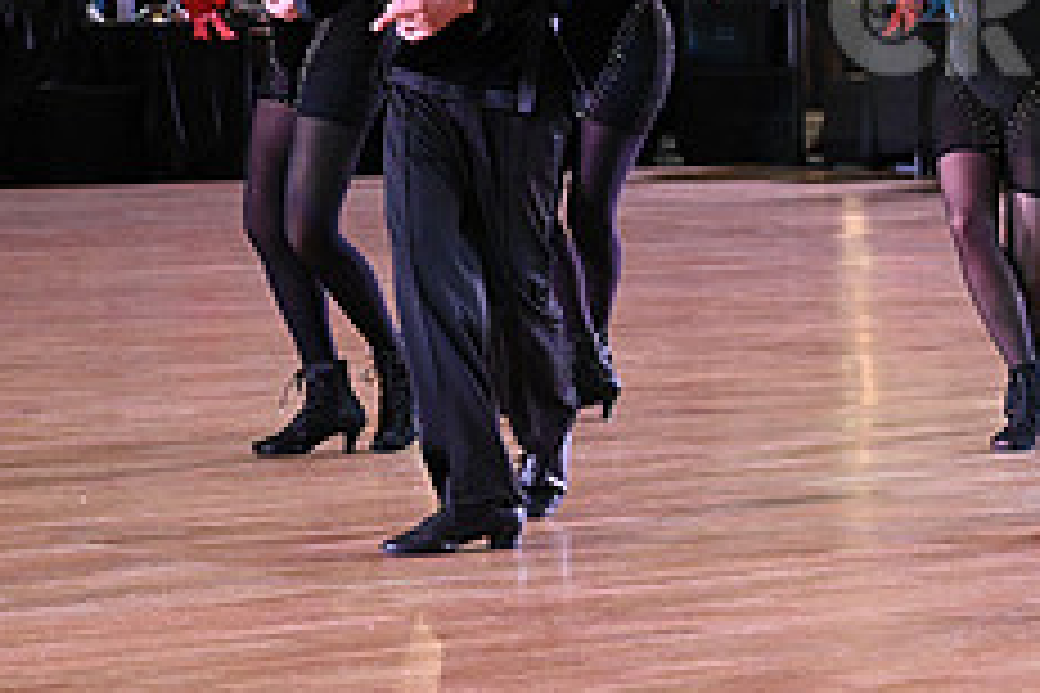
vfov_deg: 8.4
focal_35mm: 163
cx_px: 1283
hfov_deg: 12.3
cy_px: 20
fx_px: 4709
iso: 6400
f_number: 5.6
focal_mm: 65
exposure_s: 1/320
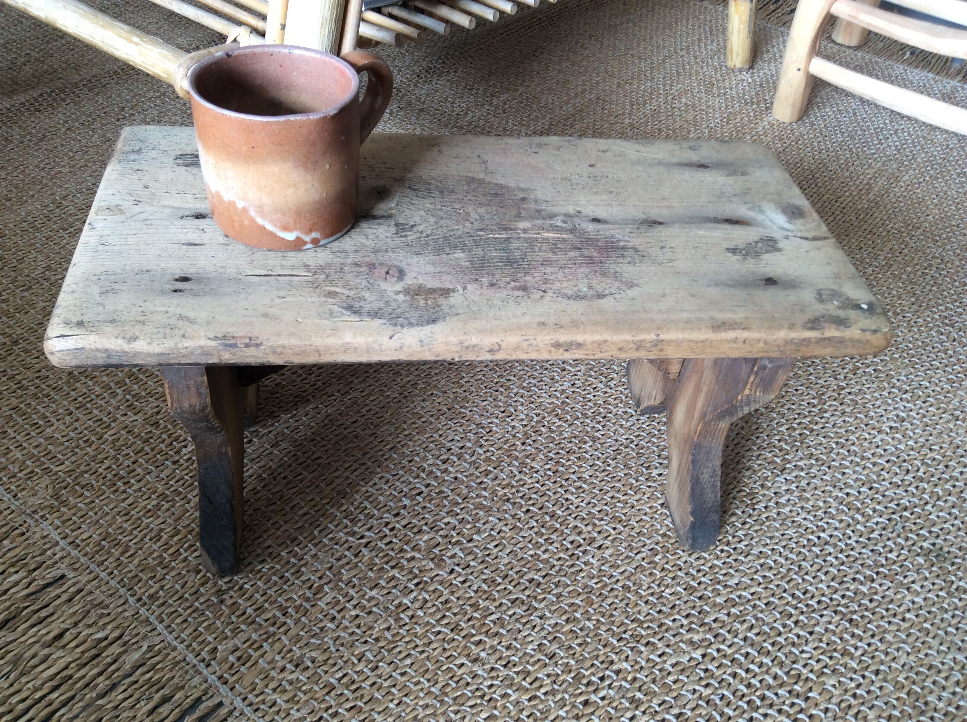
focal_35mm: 32
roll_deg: -3.3
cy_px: 361
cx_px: 484
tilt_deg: -41.4
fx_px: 893
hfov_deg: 56.9
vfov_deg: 44.1
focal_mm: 3.3
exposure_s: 1/33
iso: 40
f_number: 2.4
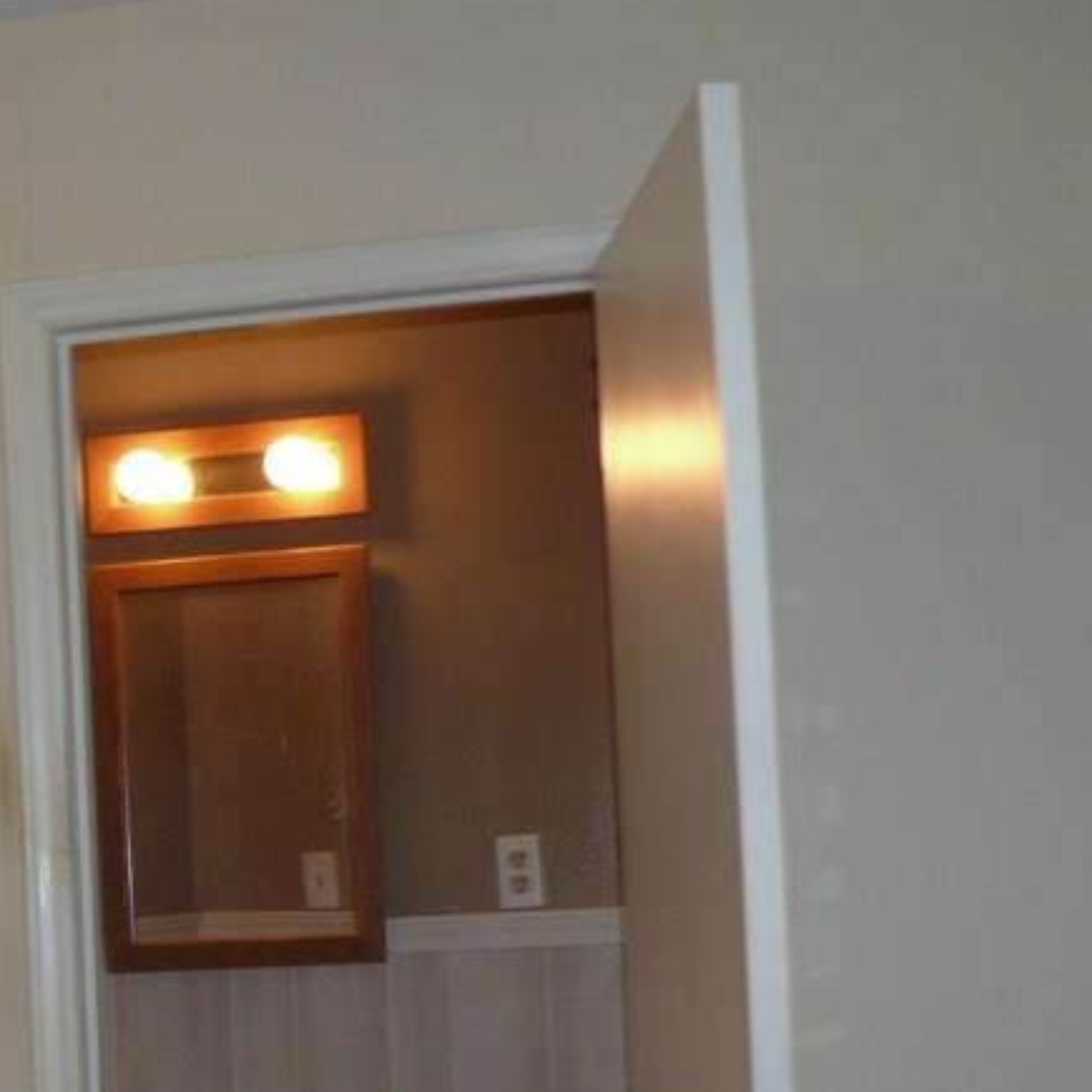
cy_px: 926
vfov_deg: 22.1
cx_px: -63
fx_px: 2748
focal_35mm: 77
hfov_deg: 21.5
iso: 100
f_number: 2.8
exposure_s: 1/30
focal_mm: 7.7
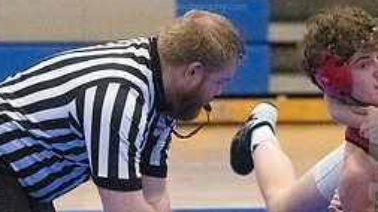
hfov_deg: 3.6
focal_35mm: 594
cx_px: 414
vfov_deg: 2.0
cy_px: 164
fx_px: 5951
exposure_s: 1/1600
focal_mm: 165
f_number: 4.5
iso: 10000
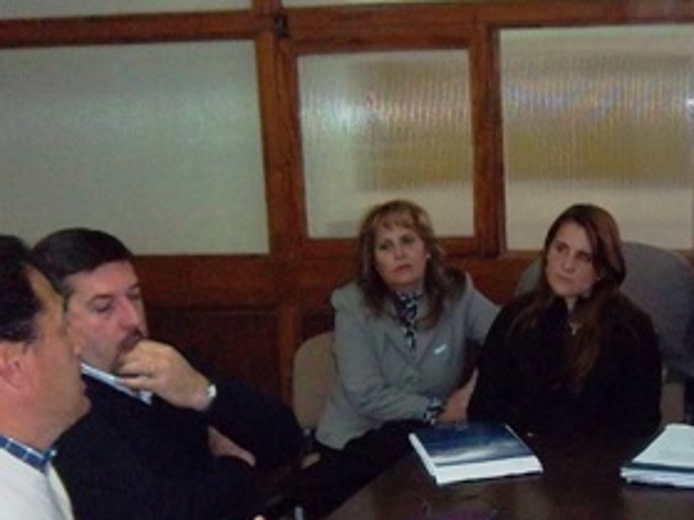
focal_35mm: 60
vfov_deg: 23.9
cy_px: 438
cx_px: 563
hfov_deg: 31.3
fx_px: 1203
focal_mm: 5.05
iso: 320
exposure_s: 1/30
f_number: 3.5
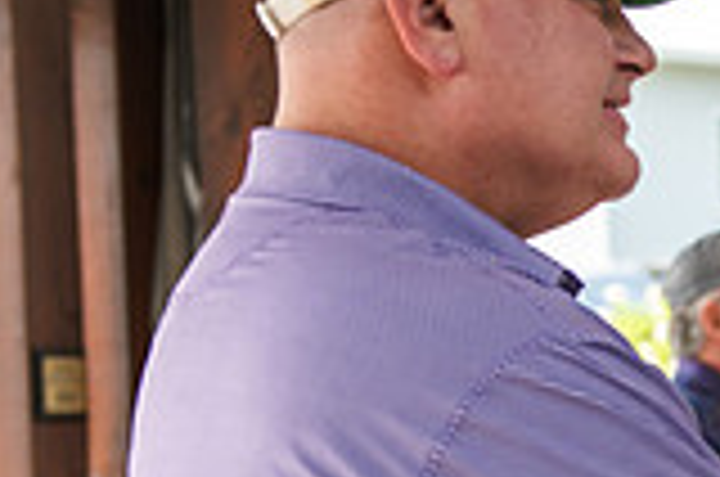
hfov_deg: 10.3
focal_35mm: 189
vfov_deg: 7.2
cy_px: 493
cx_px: 1292
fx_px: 3772
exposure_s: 1/200
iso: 250
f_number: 3.5
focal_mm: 52
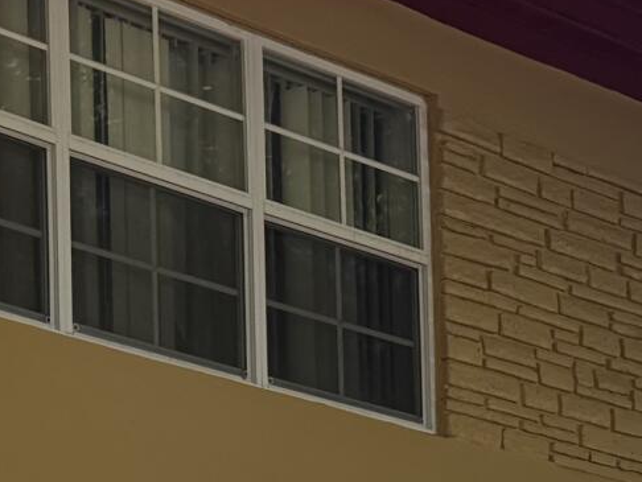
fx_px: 2746
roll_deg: +0.7
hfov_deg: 13.1
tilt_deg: +7.1
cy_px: 1050
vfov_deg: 9.2
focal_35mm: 148
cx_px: -82
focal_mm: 6.76
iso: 80
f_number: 1.78
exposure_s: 1/723
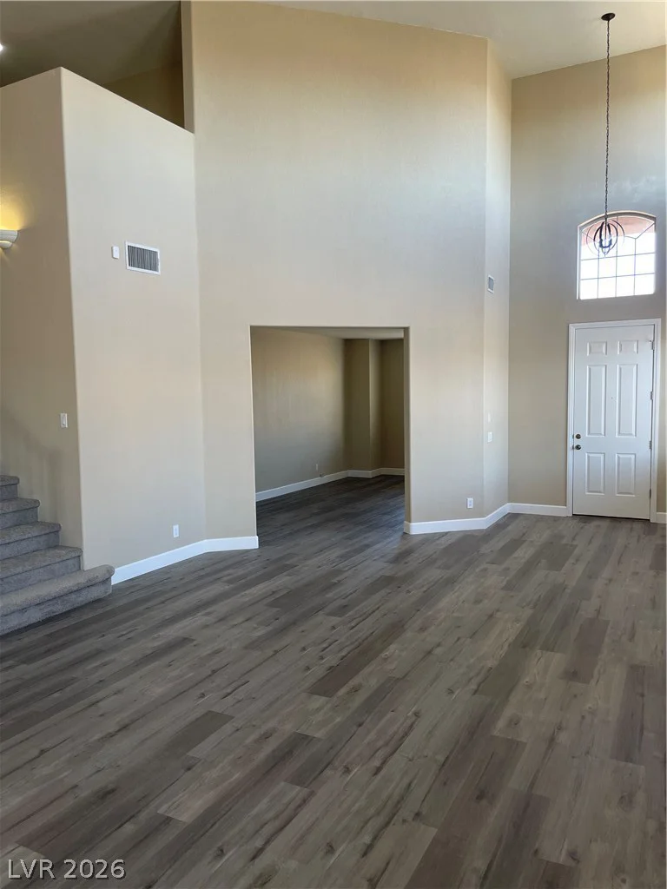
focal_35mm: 26
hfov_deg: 53.1
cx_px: 334
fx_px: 668
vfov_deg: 67.3
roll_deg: +1.1
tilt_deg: -3.5
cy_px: 444
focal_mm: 4.2
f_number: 1.6
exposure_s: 1/120
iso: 64
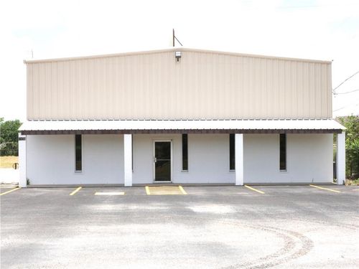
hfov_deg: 27.8
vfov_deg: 21.0
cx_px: 180
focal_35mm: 70
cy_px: 134
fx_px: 726
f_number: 20
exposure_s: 1/125
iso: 200
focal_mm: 35
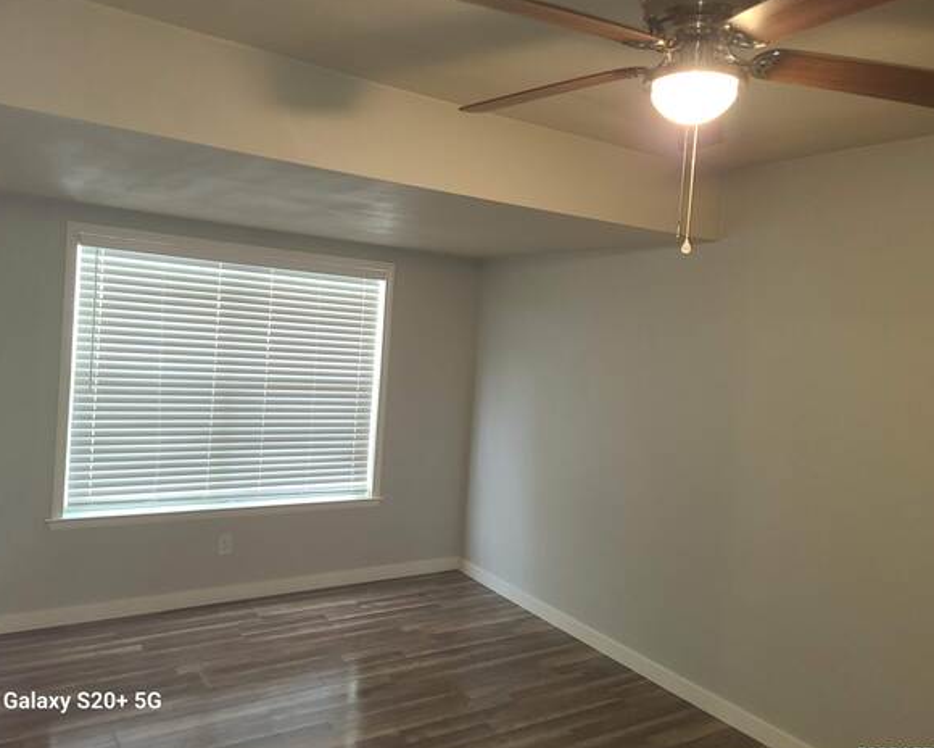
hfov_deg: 62.2
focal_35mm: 28
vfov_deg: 51.5
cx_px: 470
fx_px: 774
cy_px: 376
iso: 125
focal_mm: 5.4
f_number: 1.8
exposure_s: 1/24
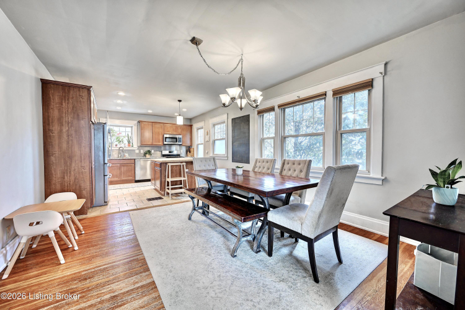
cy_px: 155
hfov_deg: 104.3
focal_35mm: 14
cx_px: 232
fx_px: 181
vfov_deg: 81.2
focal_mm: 14
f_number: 8
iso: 200
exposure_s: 1/1.25
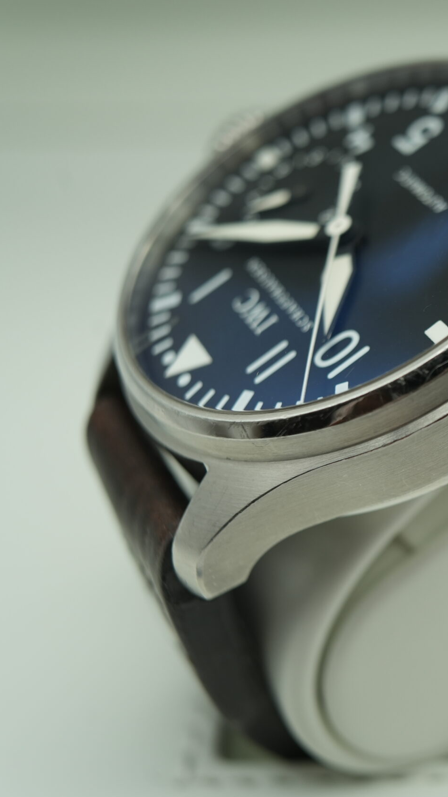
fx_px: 1182
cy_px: 395
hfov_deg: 20.5
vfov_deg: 37.2
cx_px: 492
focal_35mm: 56
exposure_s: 1/250
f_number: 5
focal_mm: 35
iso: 400
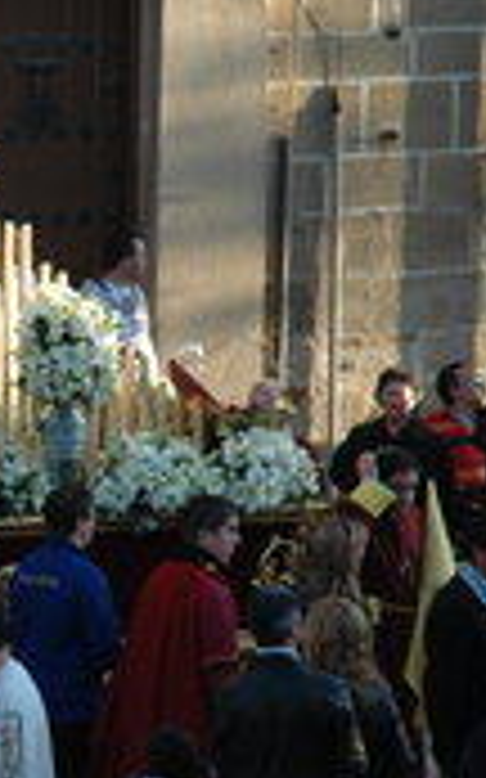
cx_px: -248
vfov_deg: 8.5
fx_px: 5239
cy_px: 335
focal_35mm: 247
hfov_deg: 5.3
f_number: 6.3
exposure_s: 1/160
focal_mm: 70
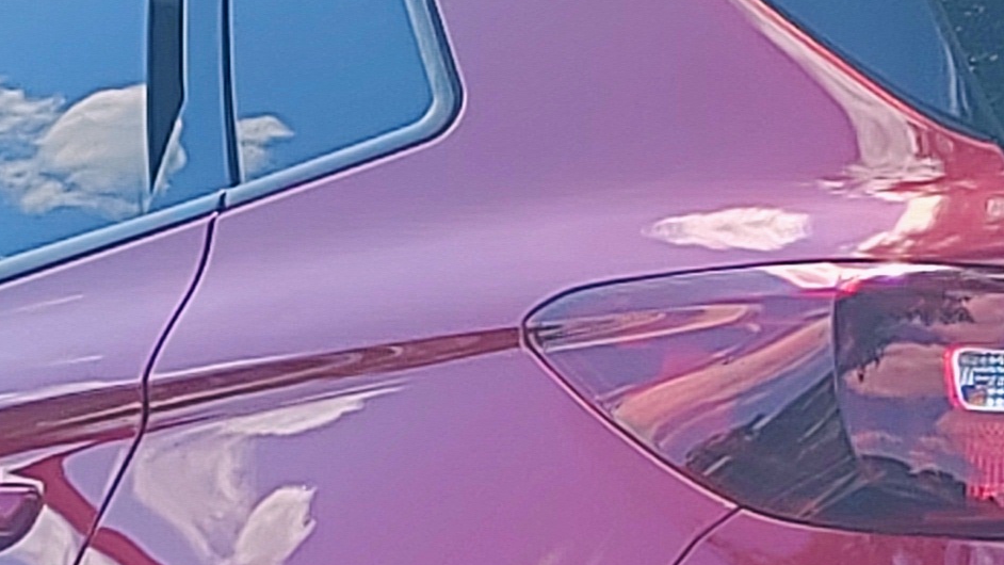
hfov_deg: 9.9
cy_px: 1036
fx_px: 5804
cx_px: 493
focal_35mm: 218
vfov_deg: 5.5
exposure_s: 1/810
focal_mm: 5.52
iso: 100
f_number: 1.9
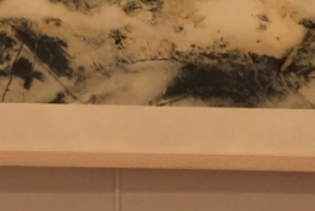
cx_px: -17
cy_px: -178
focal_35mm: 180
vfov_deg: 7.4
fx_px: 1577
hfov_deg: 11.3
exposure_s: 1/250
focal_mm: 30.8
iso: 10000
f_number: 8
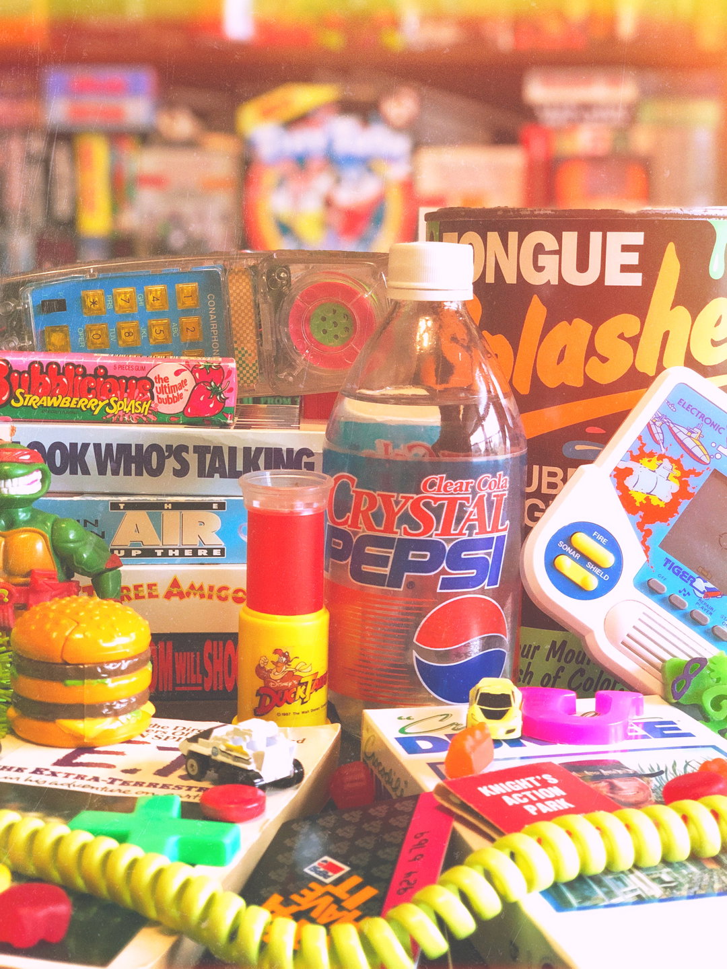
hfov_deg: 28.0
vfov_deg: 36.8
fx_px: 1456
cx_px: 364
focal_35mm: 52
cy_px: 484
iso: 160
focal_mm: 6
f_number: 2.4
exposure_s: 1/24
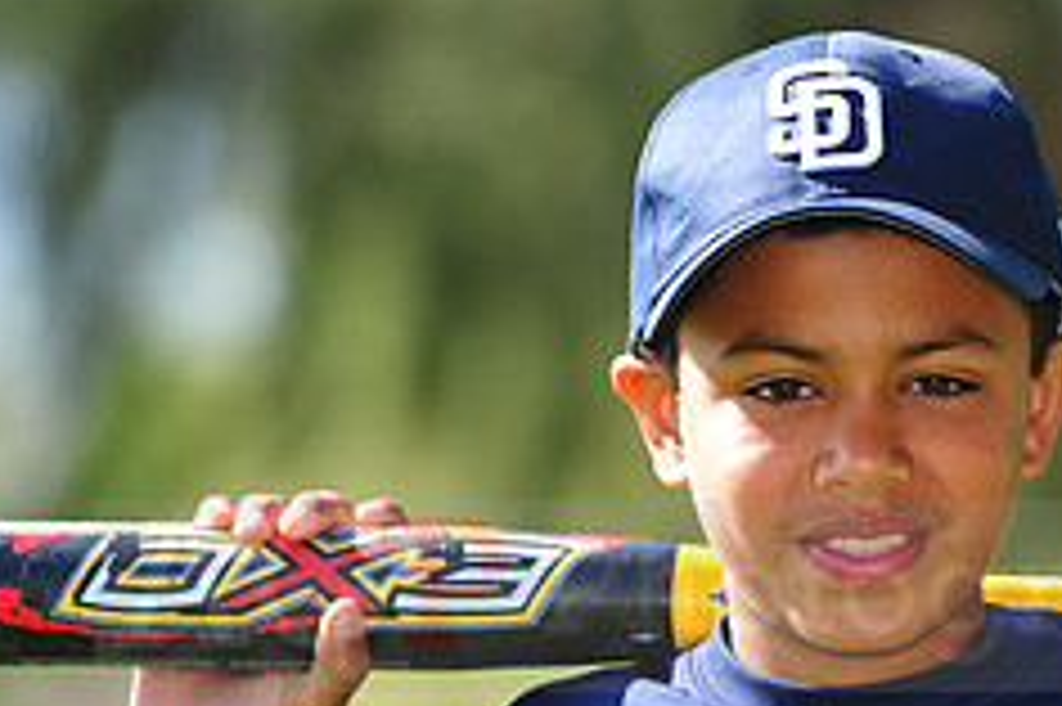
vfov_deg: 2.8
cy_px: 558
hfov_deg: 4.2
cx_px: 850
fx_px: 14474
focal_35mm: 491
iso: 200
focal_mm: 200
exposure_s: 1/500
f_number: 4.5
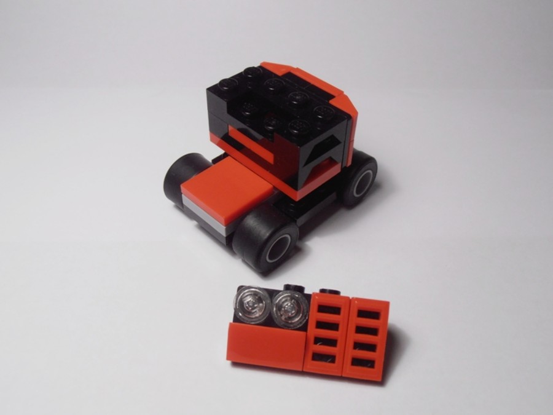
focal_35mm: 37
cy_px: 208
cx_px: 276
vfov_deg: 38.7
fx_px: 591
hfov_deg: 50.1
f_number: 3.9
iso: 100
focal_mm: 6.61
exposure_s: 1/80
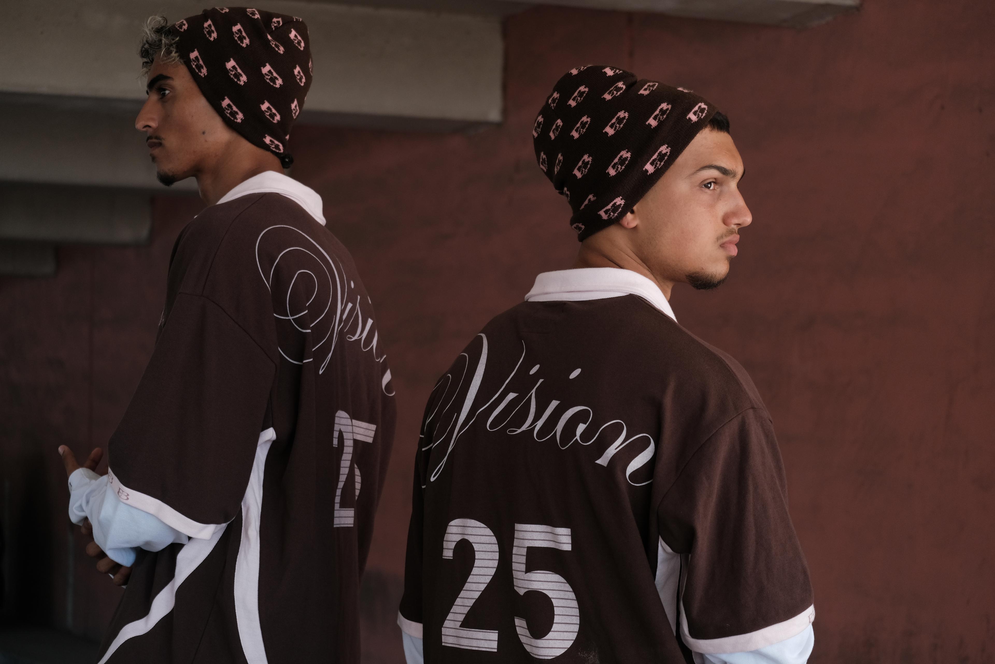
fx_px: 2211
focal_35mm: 80
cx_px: 498
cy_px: 332
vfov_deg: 17.1
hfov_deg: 25.4
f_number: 4.5
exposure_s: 1/160
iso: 400
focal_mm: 53
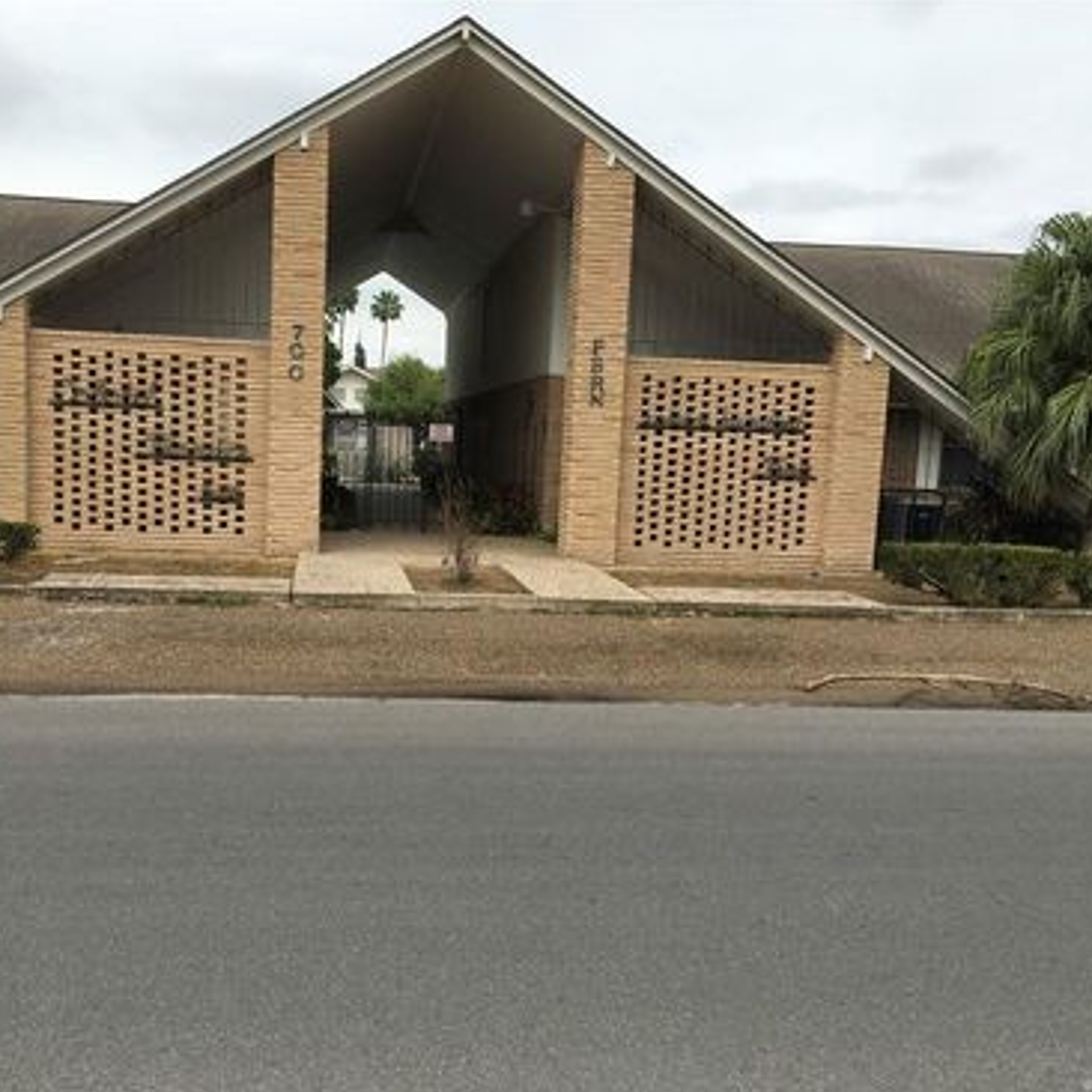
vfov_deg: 47.2
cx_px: 471
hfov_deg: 47.1
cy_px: 556
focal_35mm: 35
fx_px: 1249
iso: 25
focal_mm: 4.15
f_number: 2.2
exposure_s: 1/1451
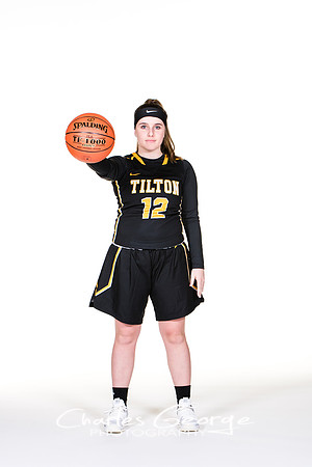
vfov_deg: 16.7
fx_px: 1599
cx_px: 156
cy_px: 234
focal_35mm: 123
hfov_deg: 11.1
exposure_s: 1/160
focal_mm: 82
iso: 200
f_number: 6.3
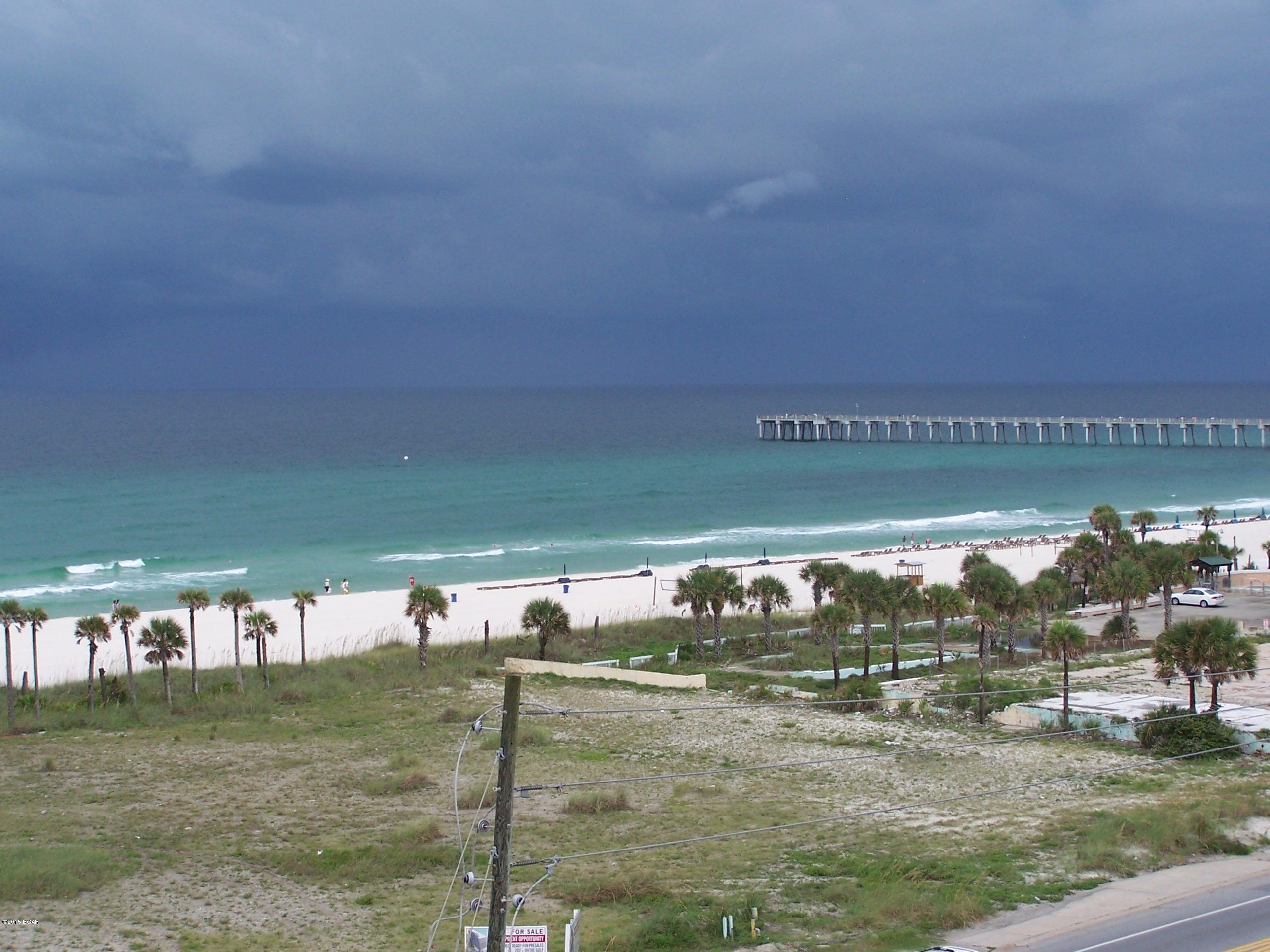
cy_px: 476
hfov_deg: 29.0
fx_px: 2458
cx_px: 635
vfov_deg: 21.9
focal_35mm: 67
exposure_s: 1/640
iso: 80
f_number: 3.2
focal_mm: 11.1
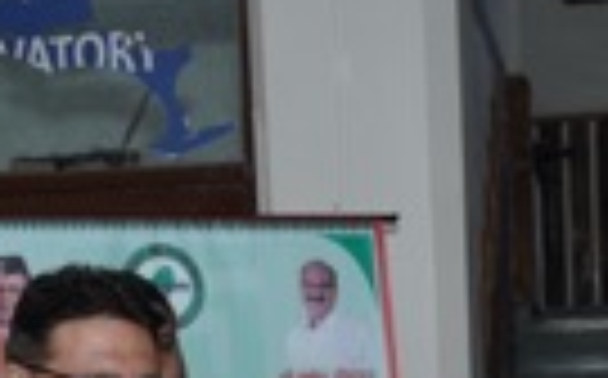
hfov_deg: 18.8
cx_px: 257
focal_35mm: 111
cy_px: 572
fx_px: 1837
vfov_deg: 11.3
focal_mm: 35
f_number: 5.6
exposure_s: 1/160
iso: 800
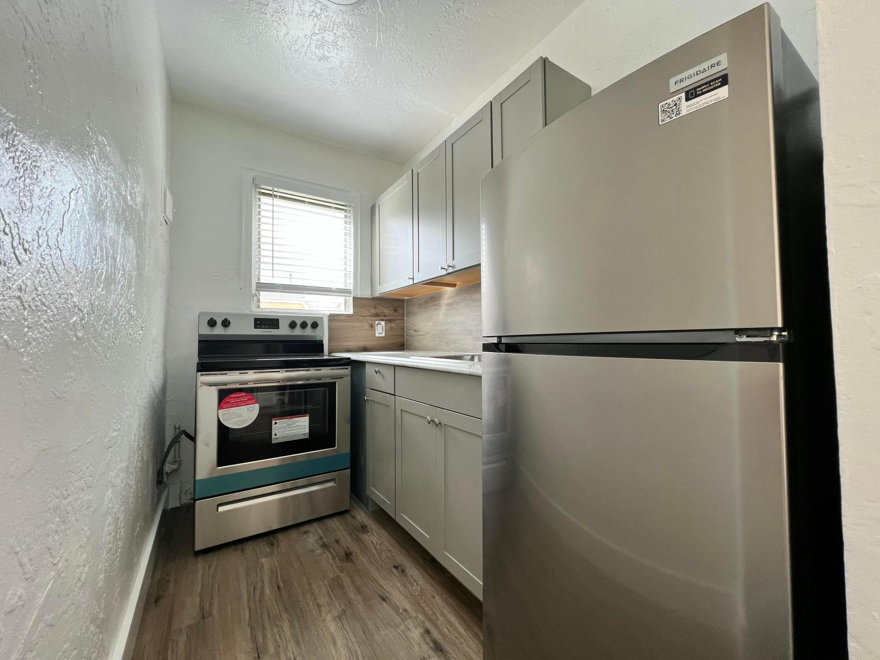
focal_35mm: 13
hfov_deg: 106.2
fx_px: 330
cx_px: 440
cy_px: 330
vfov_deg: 89.9
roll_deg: +0.2
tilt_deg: +1.0
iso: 64
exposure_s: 1/99
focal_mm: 1.57
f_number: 1.8
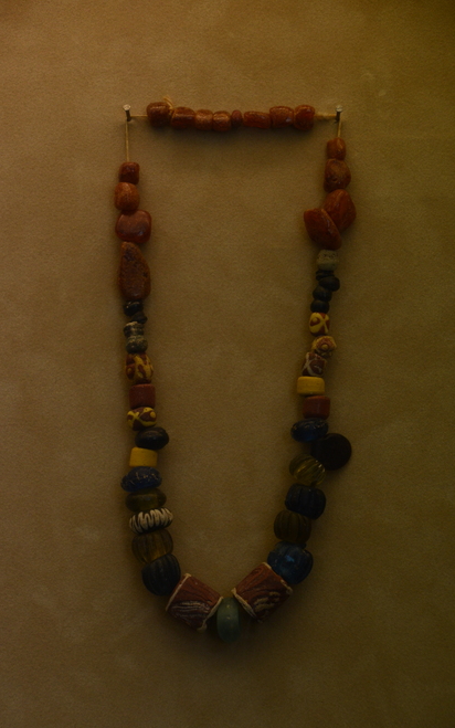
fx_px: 4116
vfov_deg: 10.1
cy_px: 362
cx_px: 228
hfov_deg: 6.3
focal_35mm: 208
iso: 1000
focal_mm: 135
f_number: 6.3
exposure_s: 1/640
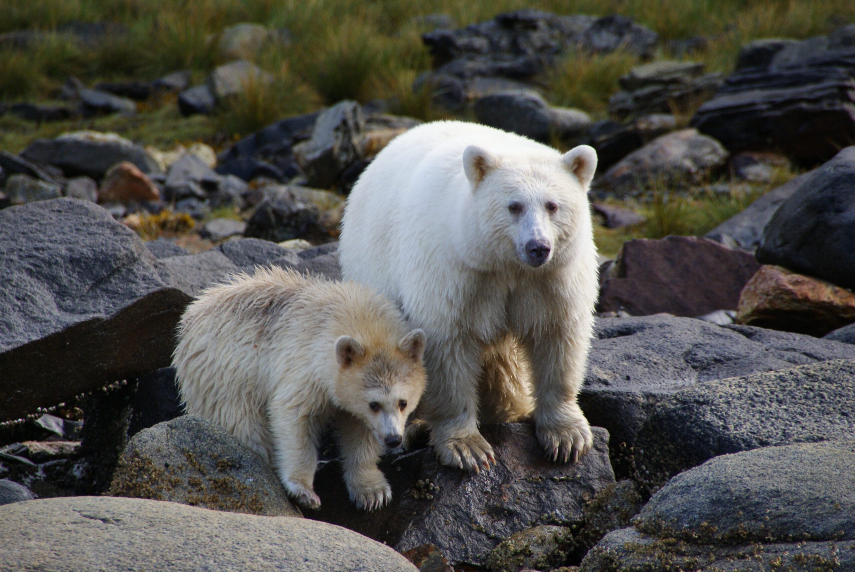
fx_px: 8917
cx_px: 428
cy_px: 286
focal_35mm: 375
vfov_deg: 3.7
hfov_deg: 5.5
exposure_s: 1/200
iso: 400
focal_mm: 250
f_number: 8
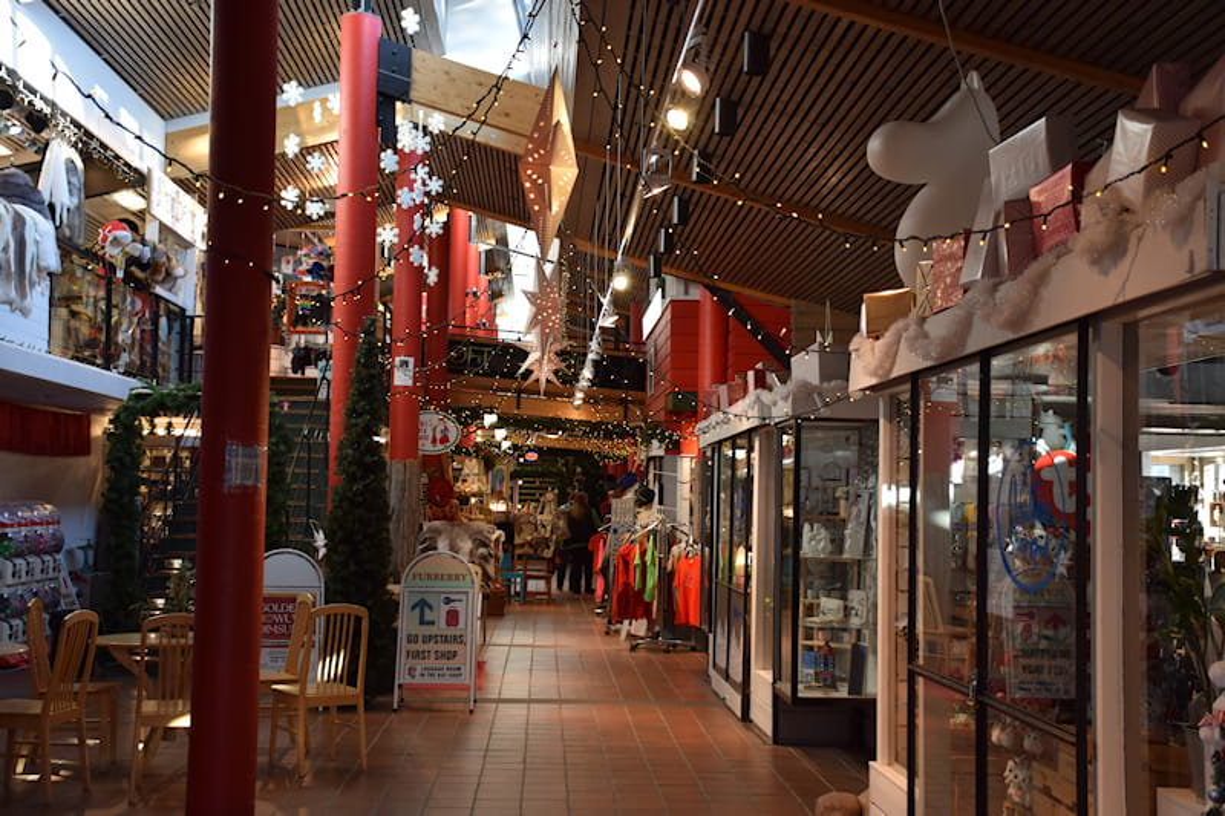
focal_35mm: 48
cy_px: 408
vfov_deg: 28.1
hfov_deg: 41.1
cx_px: 612
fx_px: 1633
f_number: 4.2
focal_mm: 32
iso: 400
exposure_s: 1/80
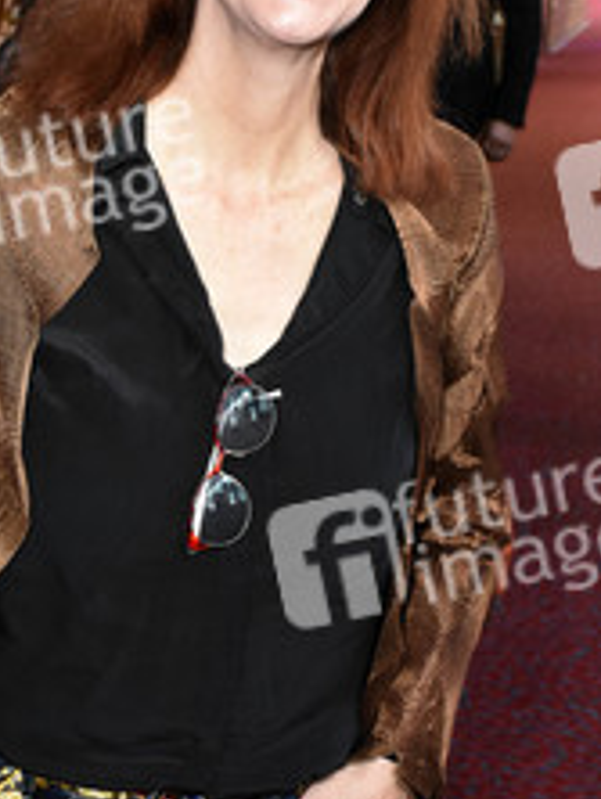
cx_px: 126
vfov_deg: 23.5
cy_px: 364
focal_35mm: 83
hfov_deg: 17.7
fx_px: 1918
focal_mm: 32
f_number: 6.3
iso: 3200
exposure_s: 1/125
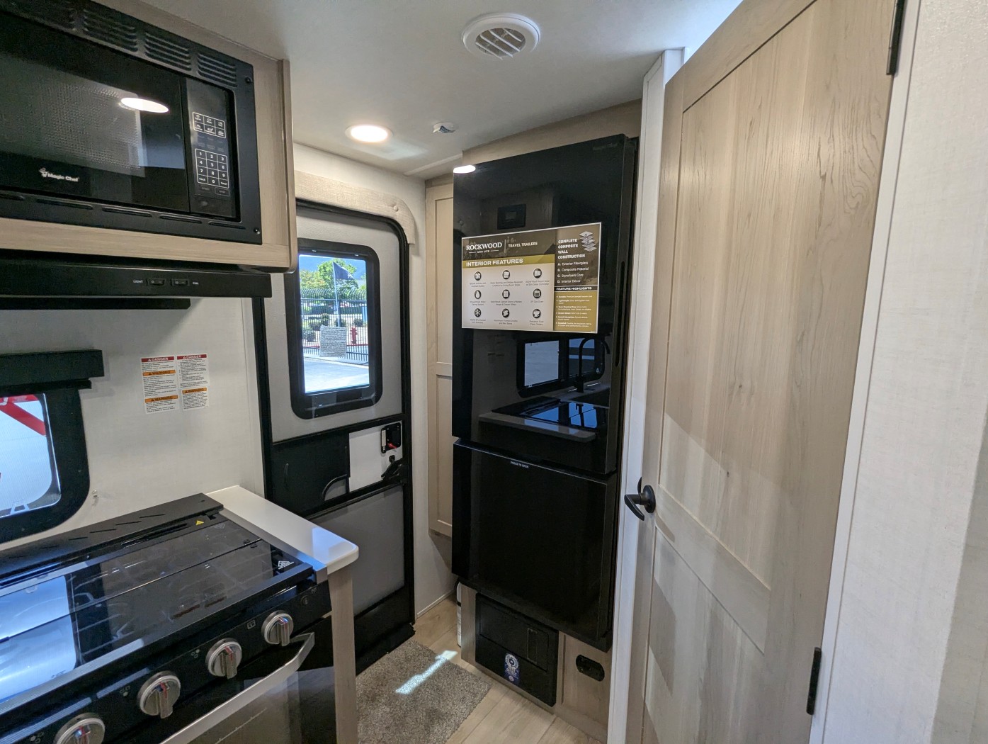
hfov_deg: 94.4
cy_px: 372
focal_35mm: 16
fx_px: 457
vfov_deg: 78.2
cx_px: 494
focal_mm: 2.35
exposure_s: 1/119
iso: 122
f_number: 2.2
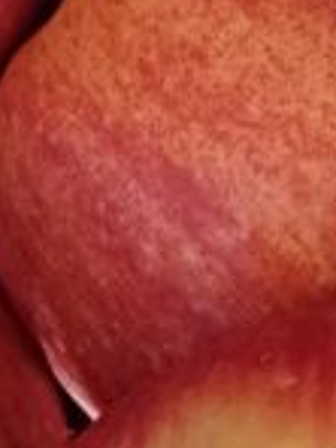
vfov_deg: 10.2
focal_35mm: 173
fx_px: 2239
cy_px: -572
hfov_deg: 8.6
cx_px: 115
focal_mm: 4.65
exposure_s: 1/25
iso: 500
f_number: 1.8
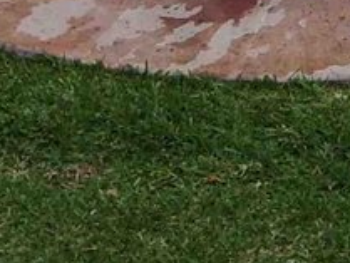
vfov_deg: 7.0
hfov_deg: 9.4
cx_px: 623
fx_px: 2033
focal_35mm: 201
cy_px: -343
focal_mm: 5.8
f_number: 2.8
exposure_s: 1/500
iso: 50
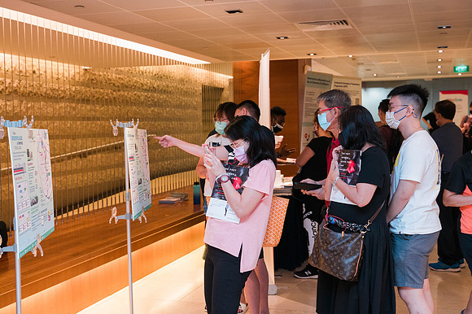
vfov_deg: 30.5
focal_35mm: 44
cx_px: 236
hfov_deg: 44.5
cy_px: 157
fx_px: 577
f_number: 4.5
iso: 3200
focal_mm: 44
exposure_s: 1/125
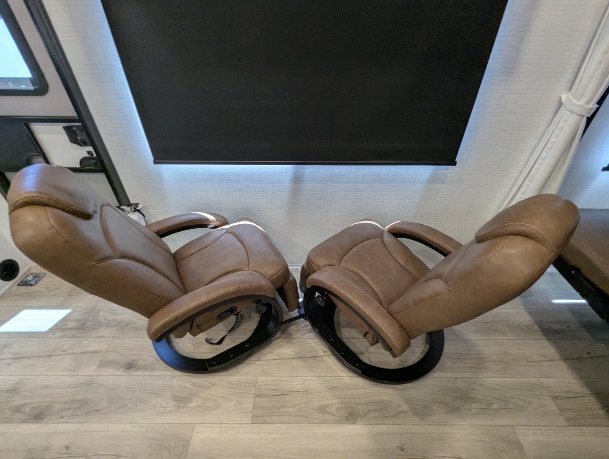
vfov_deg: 78.2
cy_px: 230
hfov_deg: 94.4
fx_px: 282
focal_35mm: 16
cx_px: 304
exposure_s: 1/59.1
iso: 148
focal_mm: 2.35
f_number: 2.2
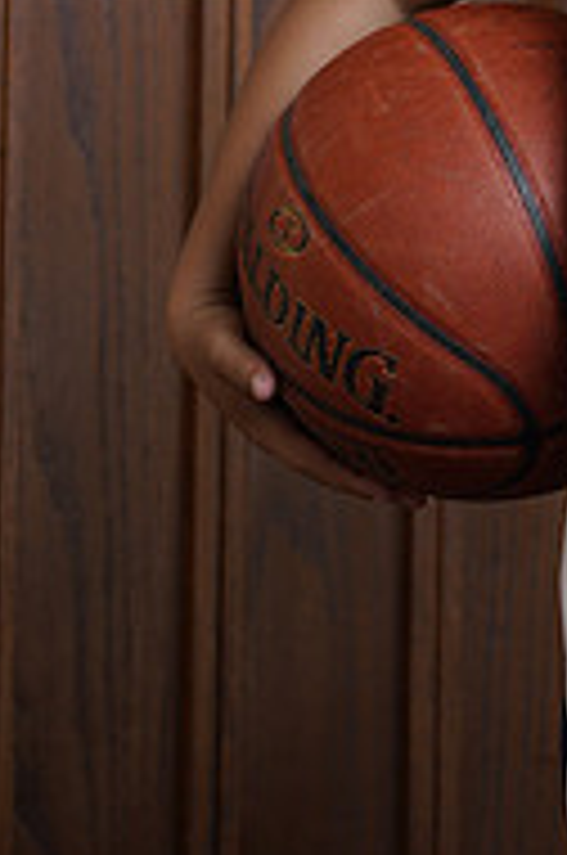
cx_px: 846
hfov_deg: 5.2
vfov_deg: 7.9
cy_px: -158
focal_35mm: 260
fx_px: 6165
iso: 200
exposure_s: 1/250
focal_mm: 85
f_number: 5.6
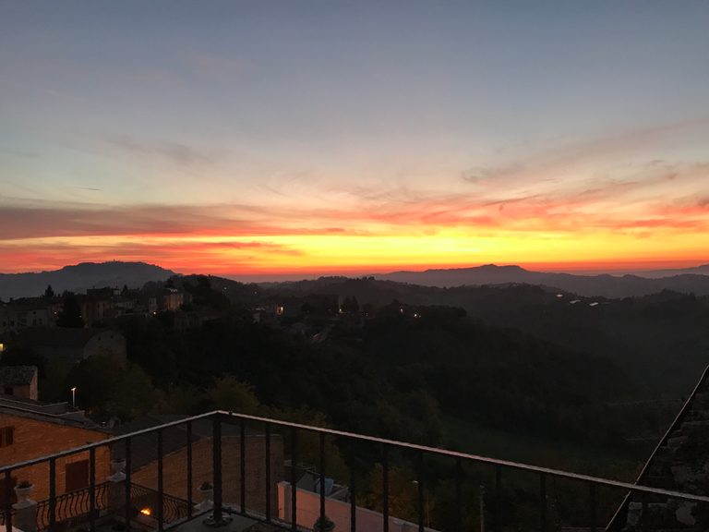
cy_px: 266
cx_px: 354
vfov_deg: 49.7
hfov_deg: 63.4
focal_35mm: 28
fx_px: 573
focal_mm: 3.99
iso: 40
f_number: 1.8
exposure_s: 1/25
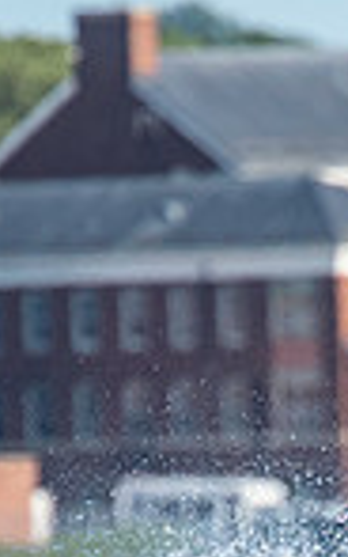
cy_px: 716
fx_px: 44630
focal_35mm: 2944
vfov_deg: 0.7
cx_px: 386
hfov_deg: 0.4
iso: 500
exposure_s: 1/2500
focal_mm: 420
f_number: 5.6
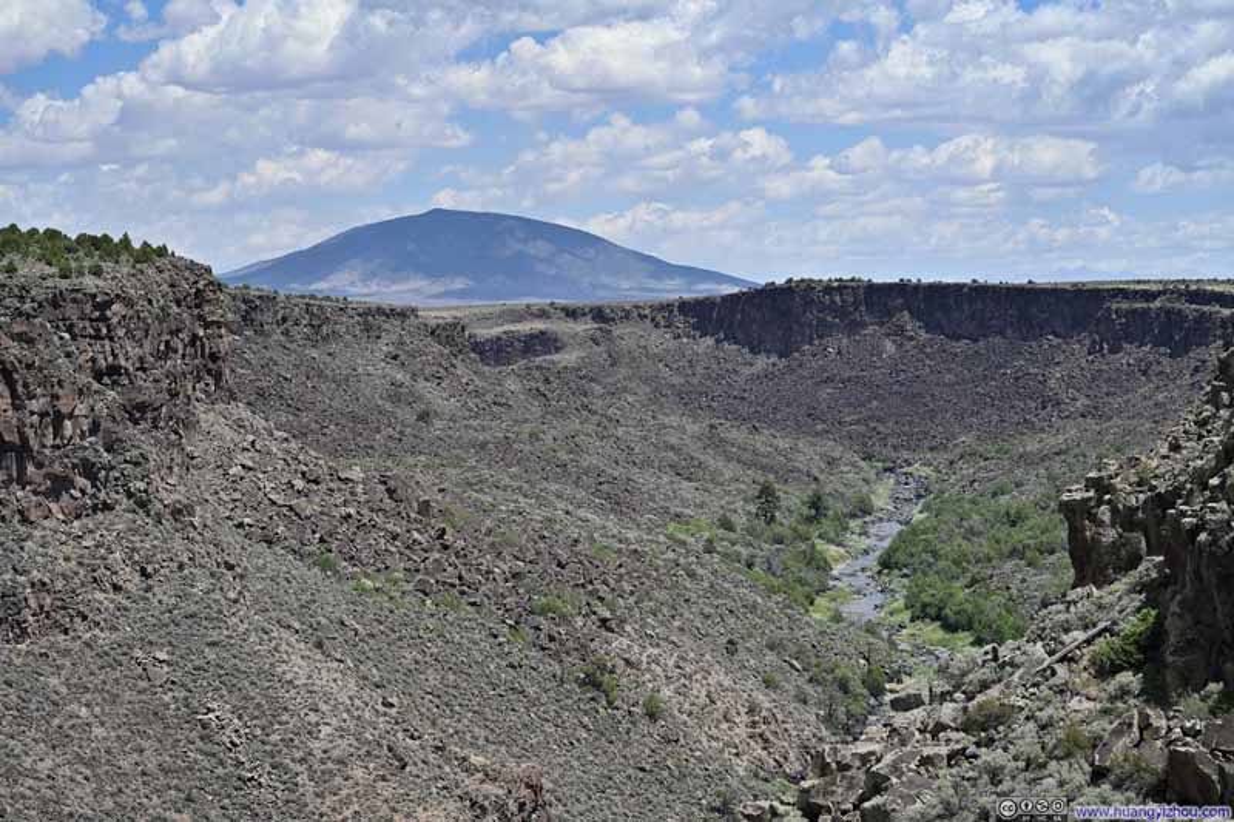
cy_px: 411
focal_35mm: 75
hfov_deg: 27.0
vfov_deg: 18.2
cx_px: 617
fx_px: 2570
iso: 64
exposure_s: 1/640
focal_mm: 75
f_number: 5.6
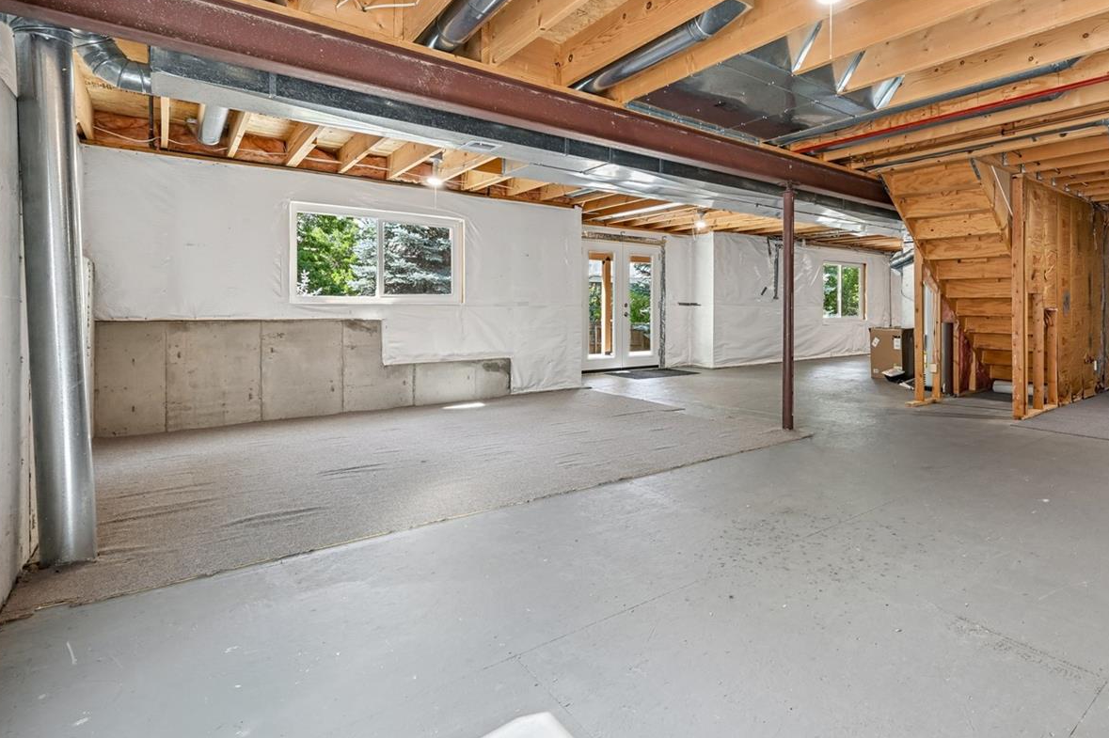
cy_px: 292
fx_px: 585
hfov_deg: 84.4
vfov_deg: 63.9
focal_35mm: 19
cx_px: 724
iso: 400
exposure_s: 1/13
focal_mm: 14
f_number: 10
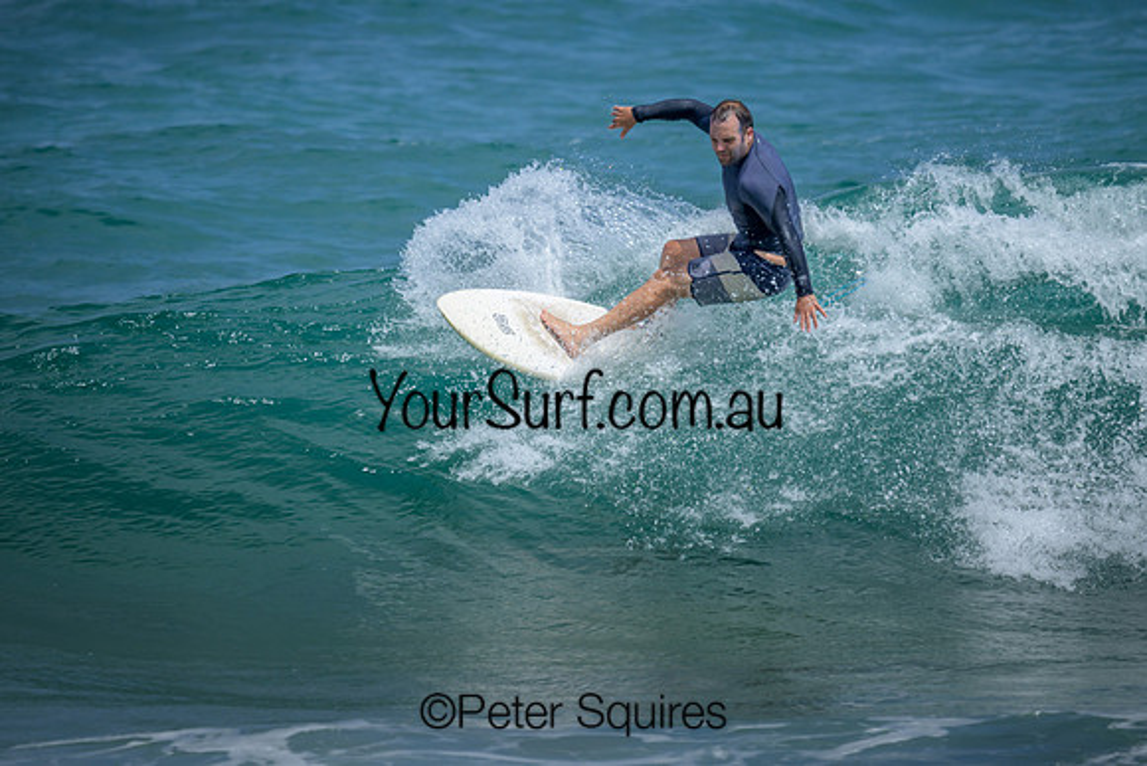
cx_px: 564
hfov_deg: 2.1
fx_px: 31094
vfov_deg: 1.4
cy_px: 321
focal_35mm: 976
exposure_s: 1/2500
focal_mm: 800
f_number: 6.3
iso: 280
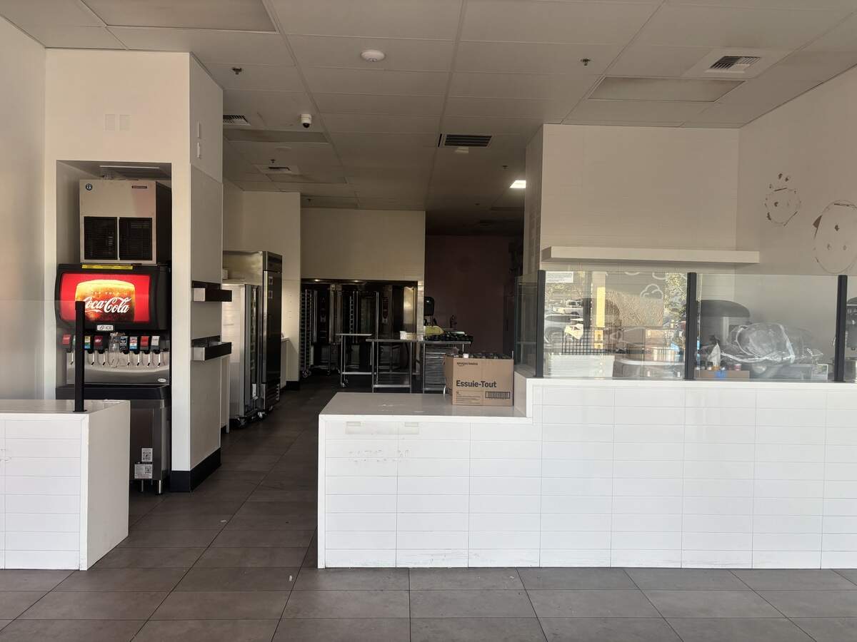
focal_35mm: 26
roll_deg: -0.9
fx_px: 644
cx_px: 428
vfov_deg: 53.1
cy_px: 321
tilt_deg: -1.7
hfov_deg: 67.3
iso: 64
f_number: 1.6
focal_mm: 5.96
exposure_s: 1/100
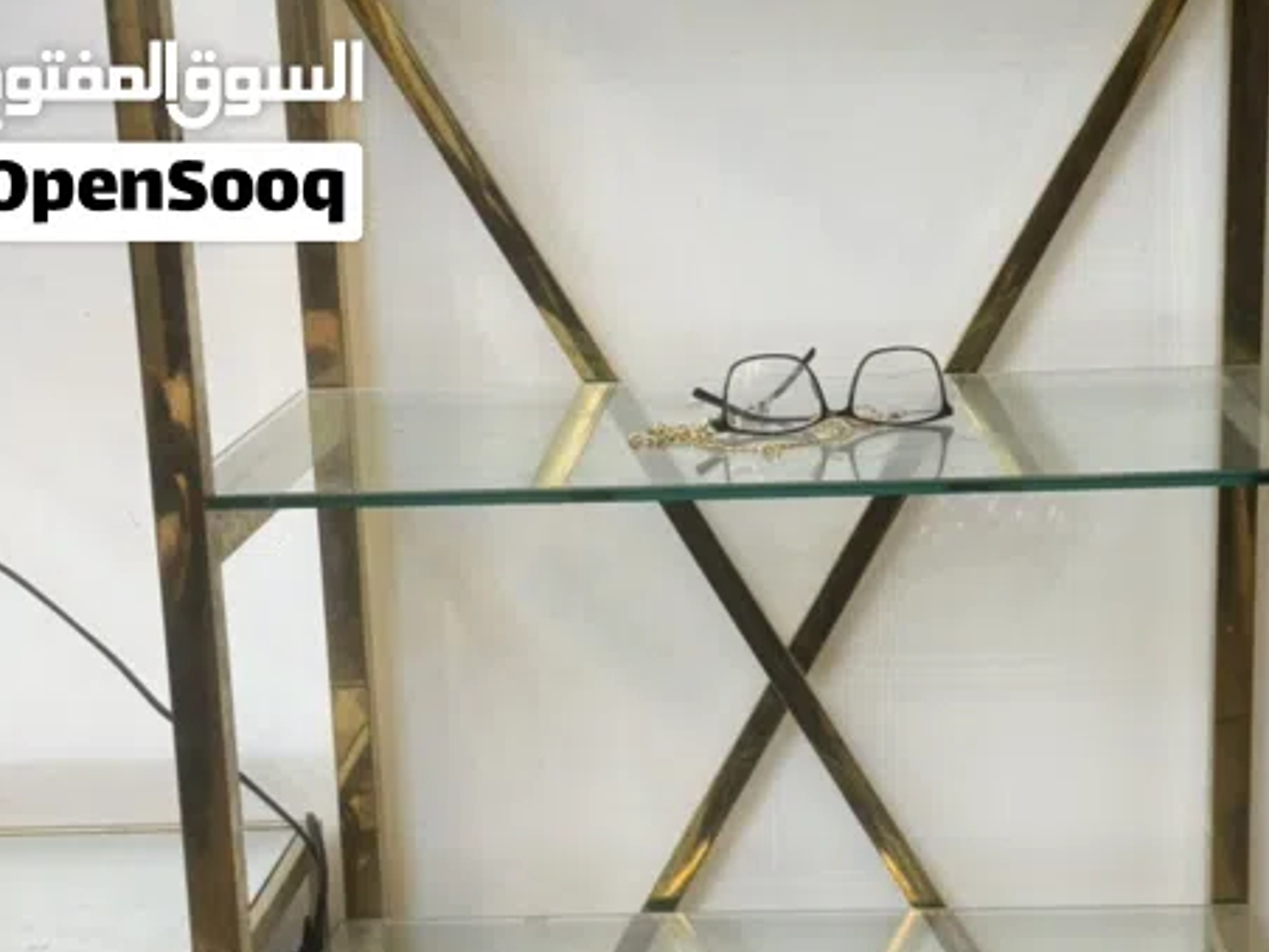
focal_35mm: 34
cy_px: 646
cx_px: 786
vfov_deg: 41.2
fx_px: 1246
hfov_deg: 53.4
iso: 160
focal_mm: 6.76
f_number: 1.78
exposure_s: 1/50
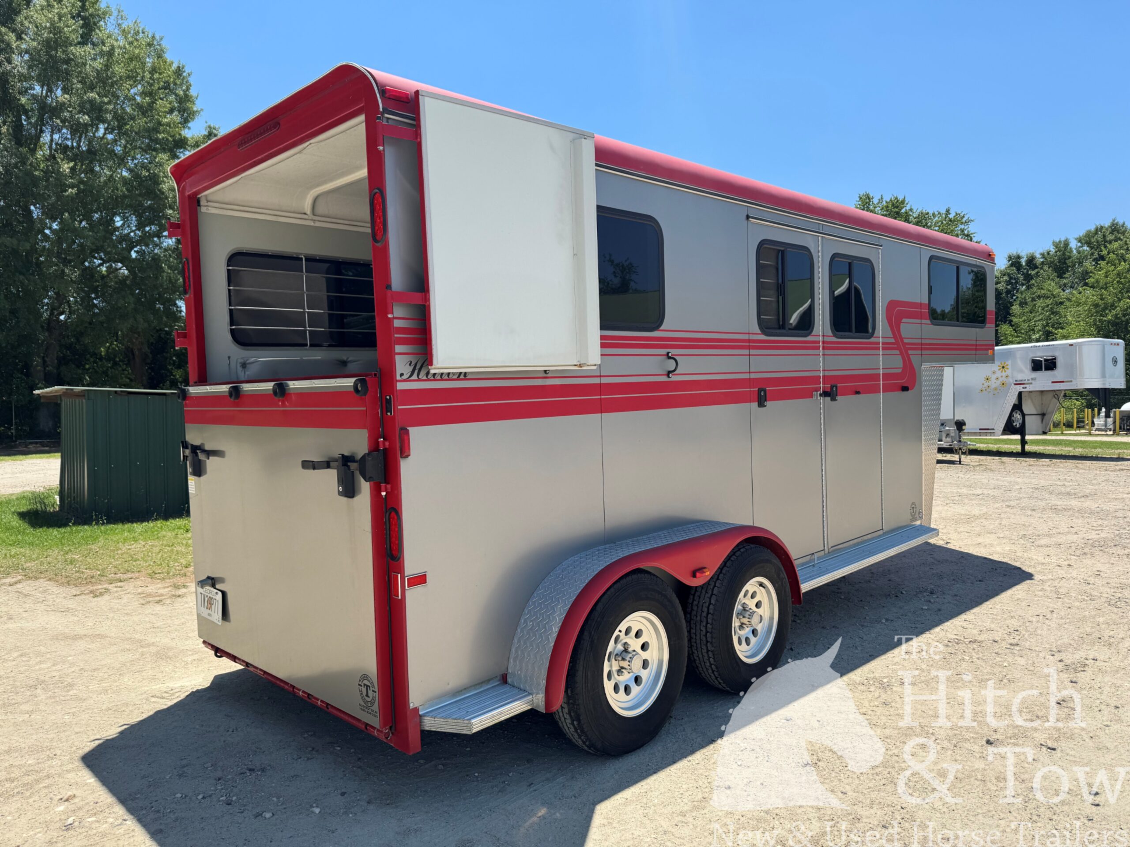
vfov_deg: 56.8
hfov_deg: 71.6
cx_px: 565
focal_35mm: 24
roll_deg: +0.0
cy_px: 424
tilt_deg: +1.2
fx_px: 783
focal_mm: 6.76
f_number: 1.78
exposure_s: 1/3597
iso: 80
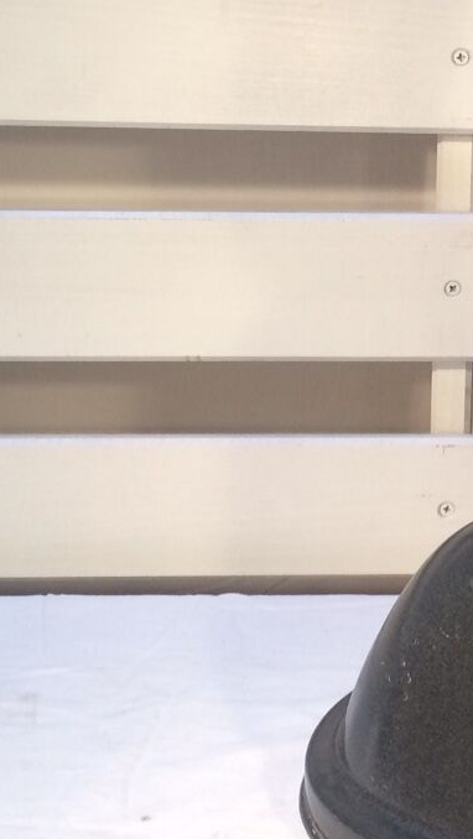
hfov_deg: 14.9
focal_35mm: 76
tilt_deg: -16.7
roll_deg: -2.0
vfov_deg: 27.7
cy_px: 306
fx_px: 1692
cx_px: 677
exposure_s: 1/33
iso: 50
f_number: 2.2
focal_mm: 4.15
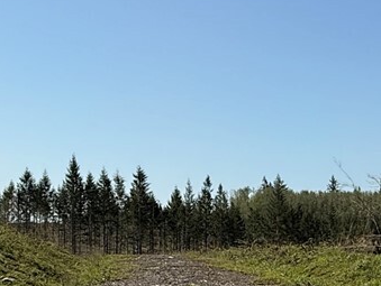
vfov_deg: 22.1
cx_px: 140
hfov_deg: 29.2
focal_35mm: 66
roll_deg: +1.9
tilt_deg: +1.8
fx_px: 727
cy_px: 207
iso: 50
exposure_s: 1/3663
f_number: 2.2
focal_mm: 2.22
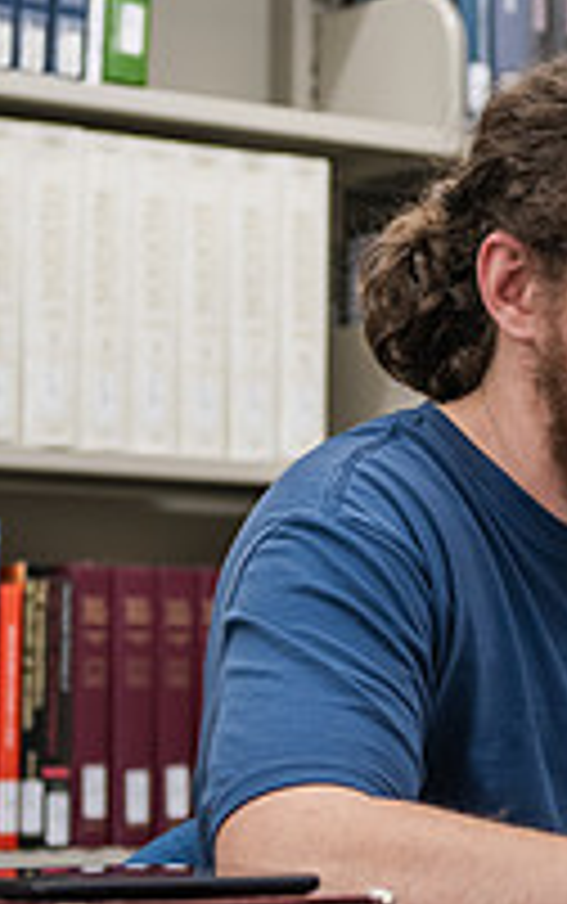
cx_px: 544
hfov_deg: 8.9
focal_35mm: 147
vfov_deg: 14.2
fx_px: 3627
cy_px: 308
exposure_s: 1/250
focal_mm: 50
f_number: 2.8
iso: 800
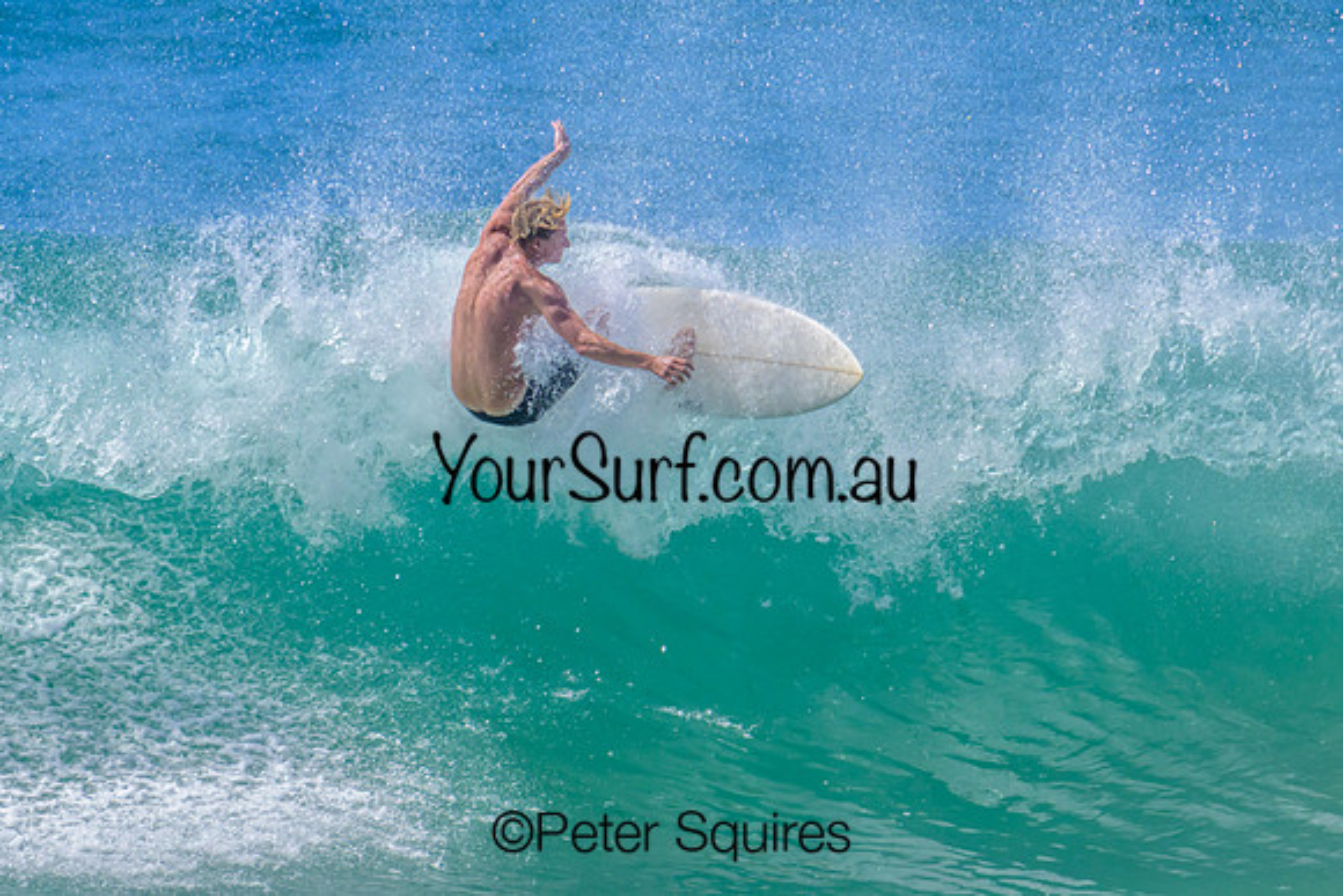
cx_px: 608
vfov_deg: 1.3
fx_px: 41006
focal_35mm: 1099
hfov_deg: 1.9
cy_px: 281
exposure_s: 1/2000
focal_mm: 800
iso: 1100
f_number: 11
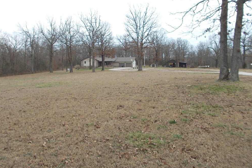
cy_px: 81
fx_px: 196
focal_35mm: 28
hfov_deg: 65.5
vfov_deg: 46.4
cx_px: 129
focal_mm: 4.6
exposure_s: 1/320
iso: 80
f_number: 3.2
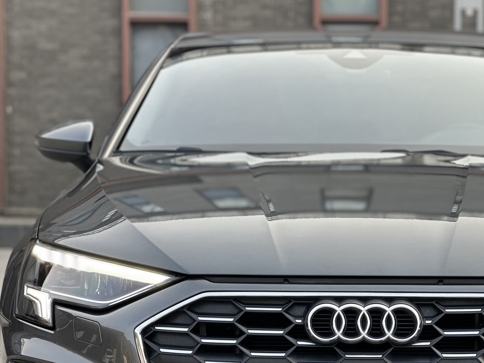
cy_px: 238
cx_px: 366
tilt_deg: -2.4
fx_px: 1790
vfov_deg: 11.6
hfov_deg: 15.3
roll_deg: -0.3
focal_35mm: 128
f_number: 2.8
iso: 25
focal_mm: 9
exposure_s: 1/102
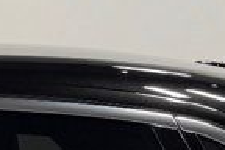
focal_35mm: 178
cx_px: -259
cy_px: 356
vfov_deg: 7.3
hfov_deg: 10.4
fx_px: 1112
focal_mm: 6.76
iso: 80
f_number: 1.78
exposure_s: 1/367
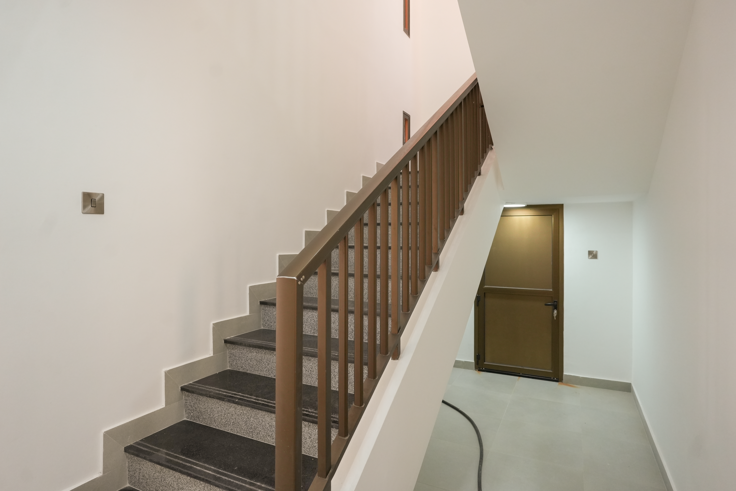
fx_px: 409
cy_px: 246
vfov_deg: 61.9
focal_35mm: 20
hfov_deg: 84.0
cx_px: 368
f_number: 4.5
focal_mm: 20
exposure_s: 1/200
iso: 1600
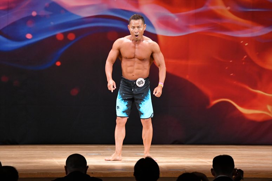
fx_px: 1812
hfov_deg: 8.6
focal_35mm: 240
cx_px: 136
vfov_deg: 5.7
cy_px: 90
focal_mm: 160
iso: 3200
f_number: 5.6
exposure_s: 1/400
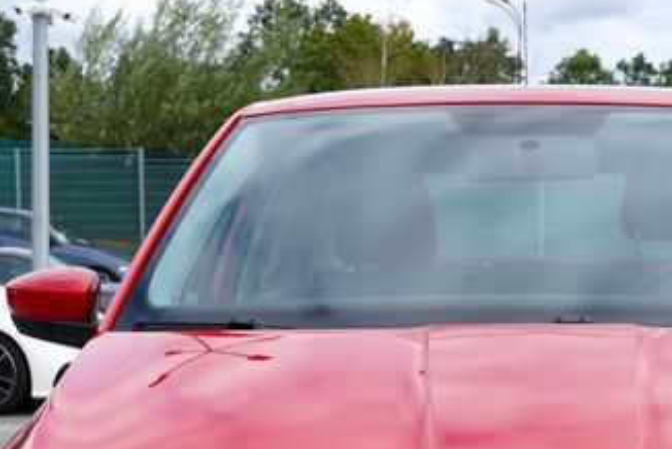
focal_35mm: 94
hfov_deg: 21.4
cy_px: 577
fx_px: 1756
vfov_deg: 14.0
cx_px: 544
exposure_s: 1/200
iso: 100
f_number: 8
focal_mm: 30
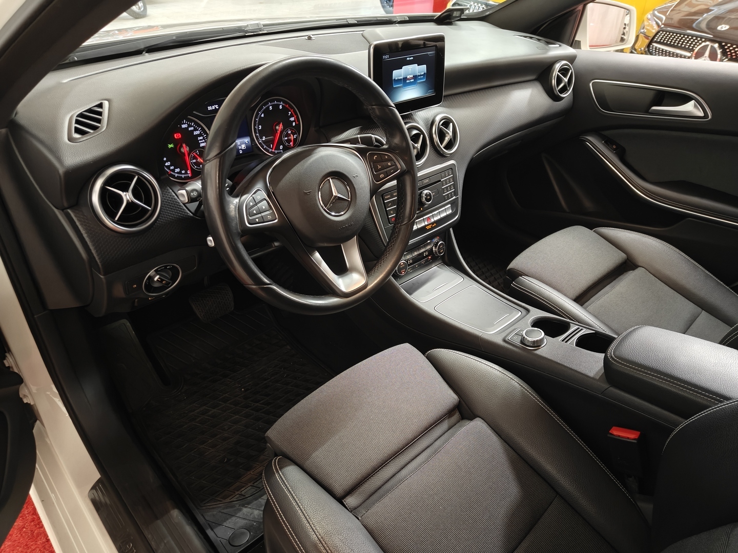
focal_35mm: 24
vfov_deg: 56.8
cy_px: 276
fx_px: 512
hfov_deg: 71.6
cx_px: 369
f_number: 1.8
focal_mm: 5.59
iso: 160
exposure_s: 1/29
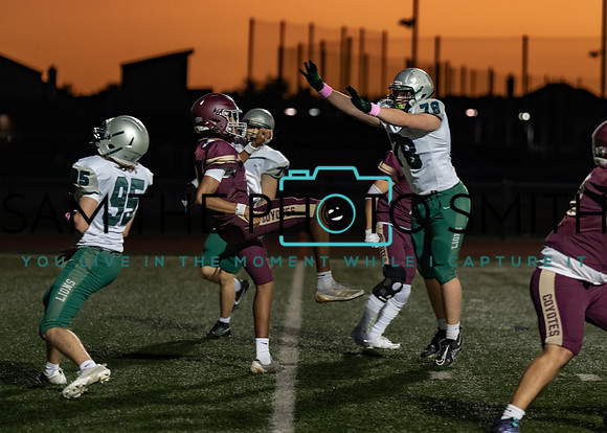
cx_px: 397
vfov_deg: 7.9
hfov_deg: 11.0
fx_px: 3148
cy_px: 179
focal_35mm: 183
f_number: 2.8
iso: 1600
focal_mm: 136
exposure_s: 1/1000
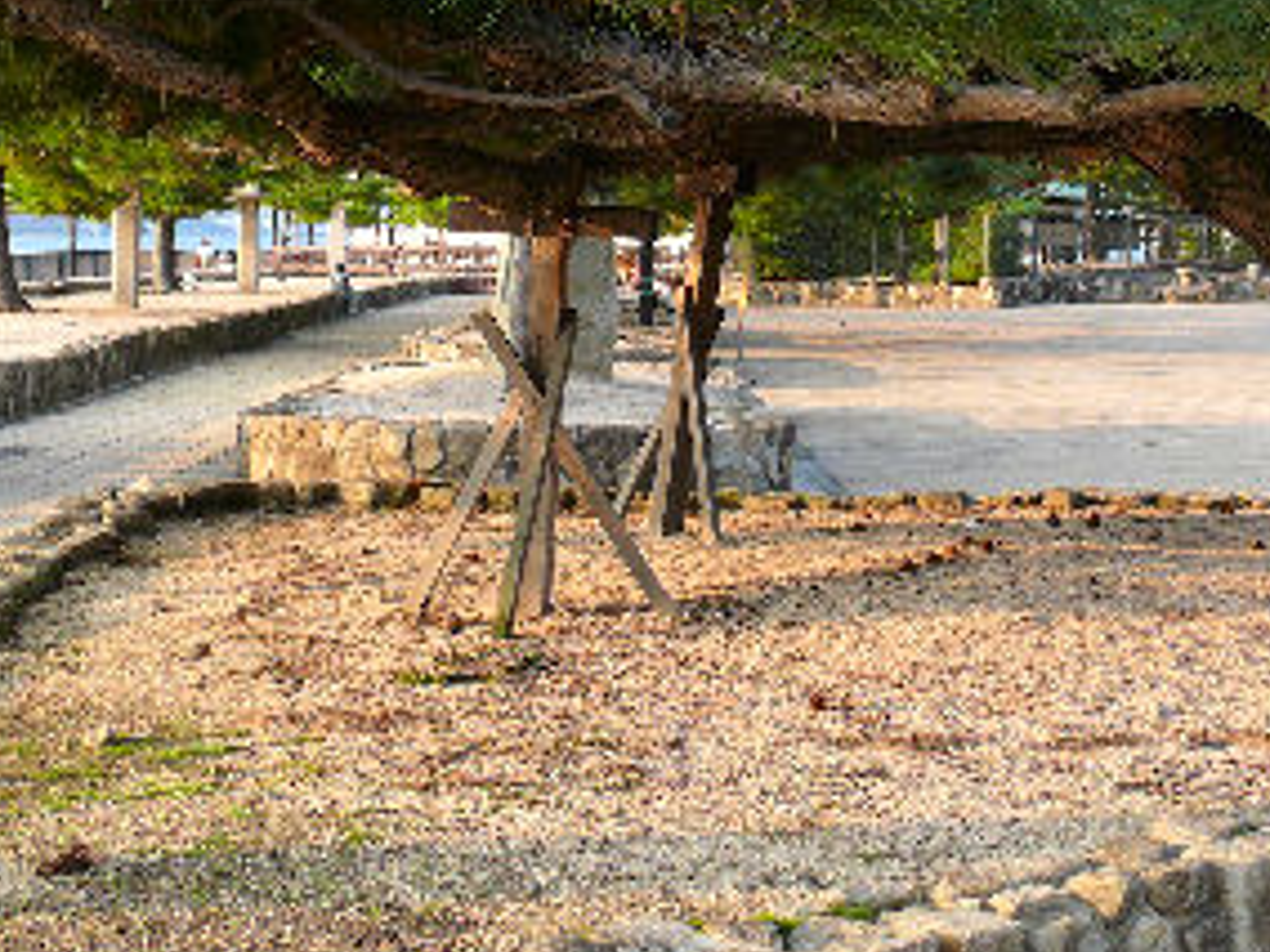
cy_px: 304
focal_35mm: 74
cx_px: 684
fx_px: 2715
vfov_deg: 19.8
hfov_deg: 26.3
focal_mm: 7.4
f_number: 4
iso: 100
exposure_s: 1/125
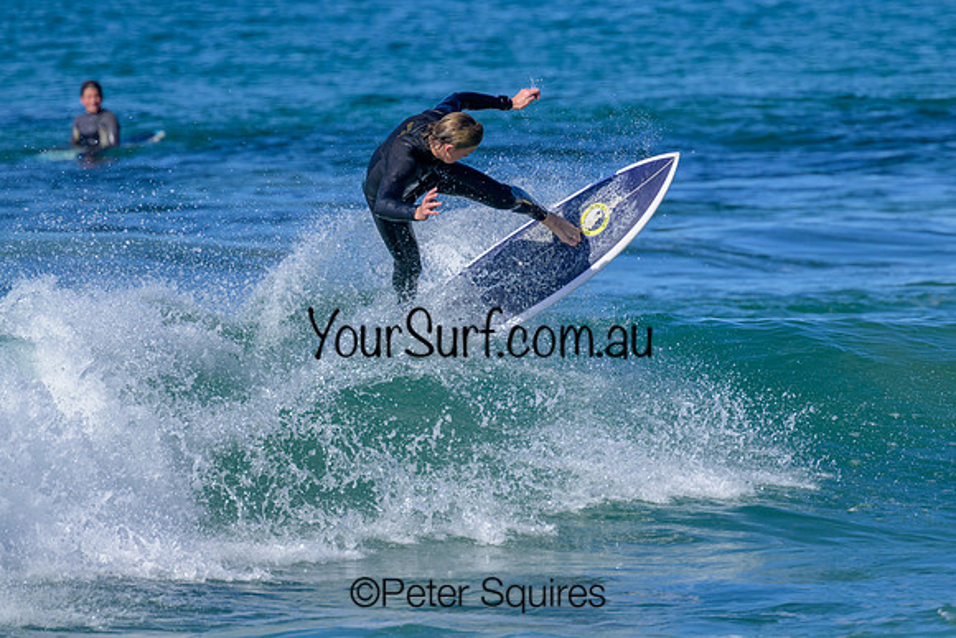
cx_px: 558
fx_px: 20455
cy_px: 312
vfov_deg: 1.8
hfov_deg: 2.7
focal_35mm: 770
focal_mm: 560
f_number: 8
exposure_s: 1/1250
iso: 360
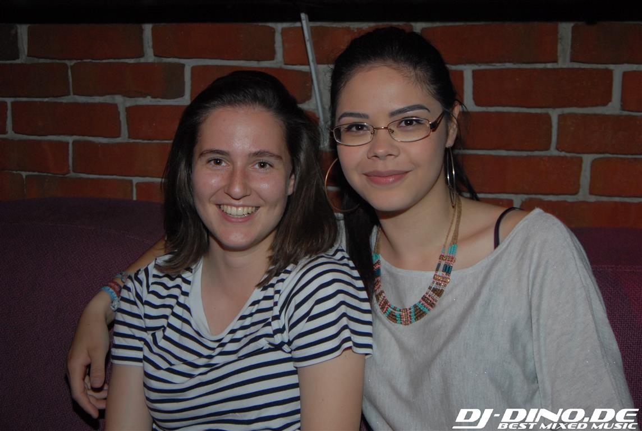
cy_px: 216
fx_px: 858
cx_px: 321
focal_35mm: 48
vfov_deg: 28.2
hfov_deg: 41.0
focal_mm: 32
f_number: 5.6
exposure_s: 1/6
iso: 400
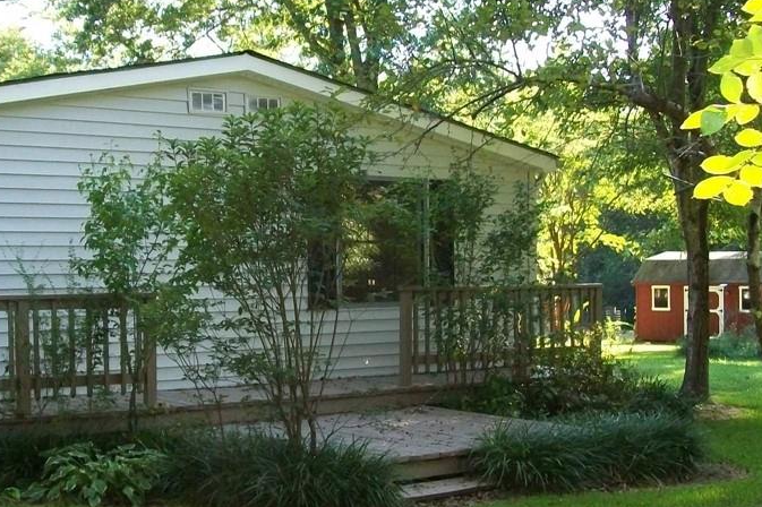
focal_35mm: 57
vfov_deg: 23.7
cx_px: 258
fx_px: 1206
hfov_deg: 34.8
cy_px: 293
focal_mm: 6
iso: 160
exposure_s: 1/160
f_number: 2.7
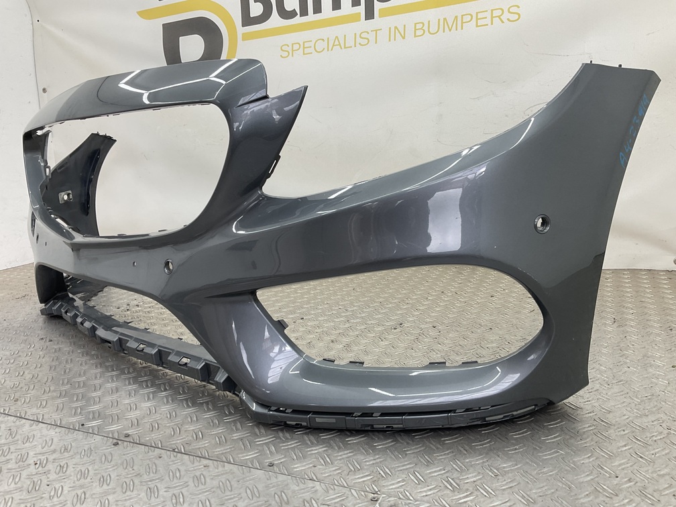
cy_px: 254
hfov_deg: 61.7
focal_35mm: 29
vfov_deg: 48.2
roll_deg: +3.2
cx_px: 338
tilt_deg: -12.0
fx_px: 566
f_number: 1.8
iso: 25
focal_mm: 3
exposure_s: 1/120
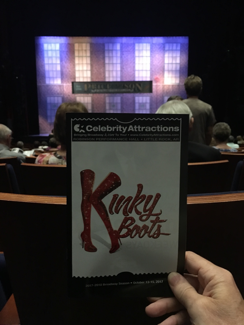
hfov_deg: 48.2
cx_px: 122
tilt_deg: -7.1
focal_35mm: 29
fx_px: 273
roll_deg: +1.3
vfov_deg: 61.7
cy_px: 162
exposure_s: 1/15
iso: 250
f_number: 2.2
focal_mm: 4.15
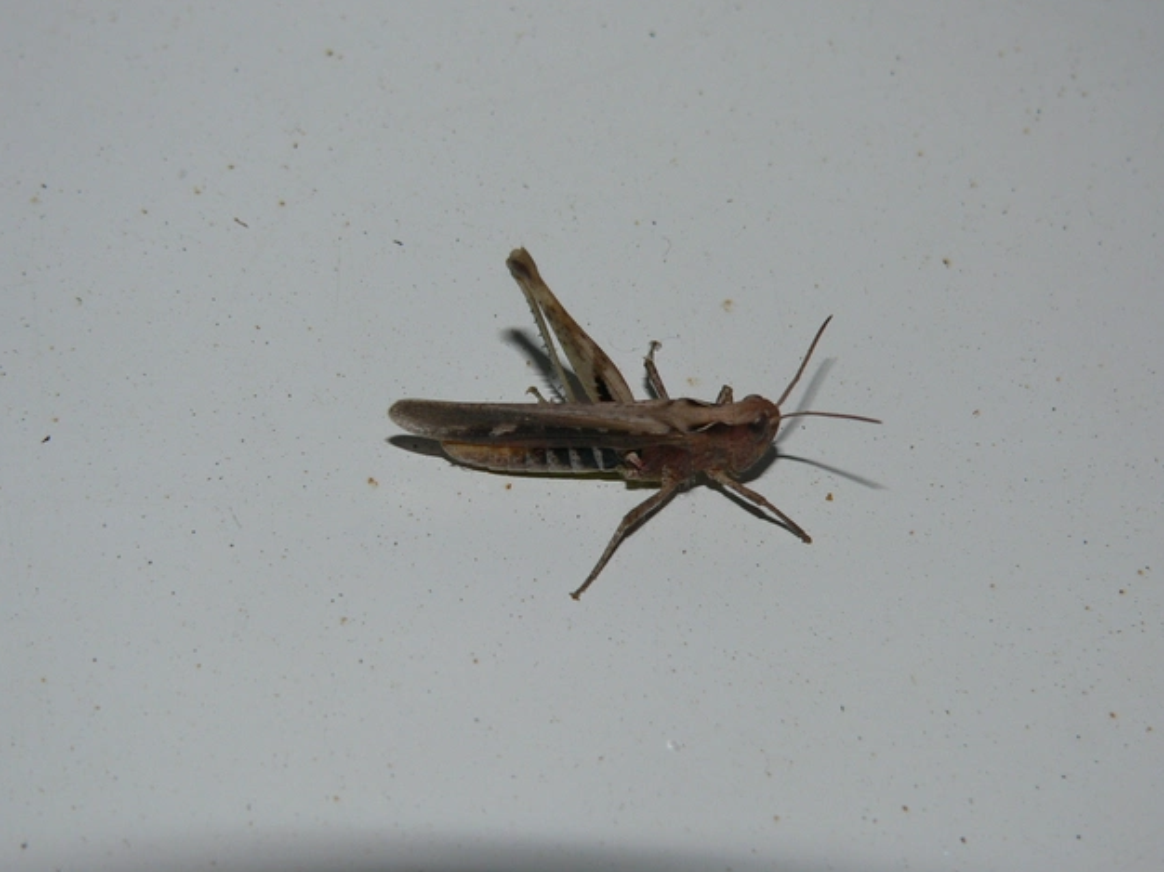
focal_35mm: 89
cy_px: 441
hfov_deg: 22.0
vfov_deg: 16.6
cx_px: 576
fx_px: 2992
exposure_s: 1/60
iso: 100
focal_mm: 14.5
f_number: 4
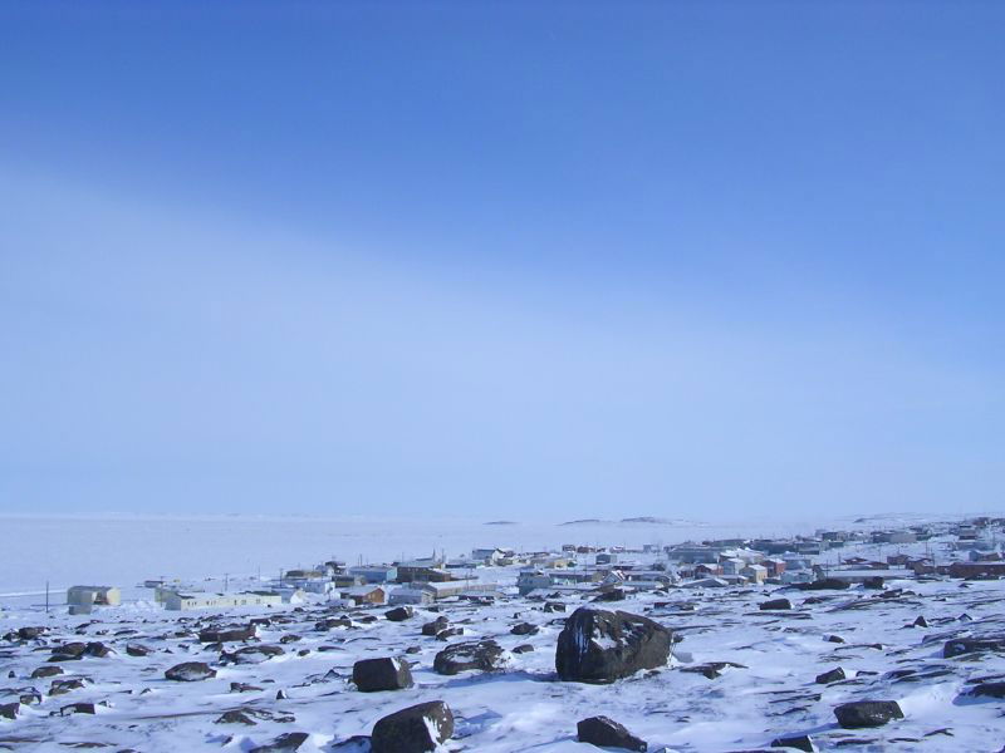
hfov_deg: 49.0
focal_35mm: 38
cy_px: 376
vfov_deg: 37.7
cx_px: 502
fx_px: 1103
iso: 100
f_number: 5.6
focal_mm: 5.8
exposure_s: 1/751
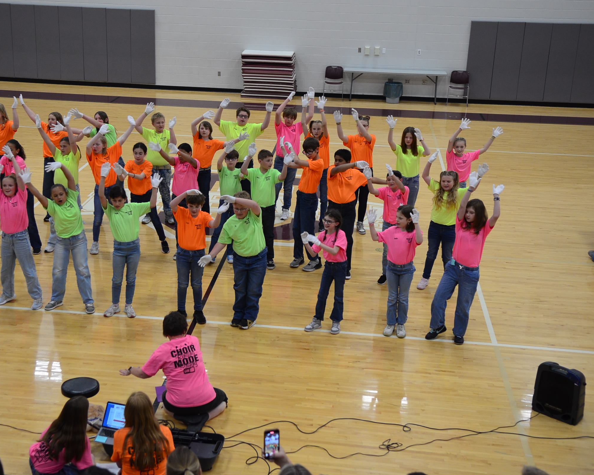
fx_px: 942
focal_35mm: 54
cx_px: 231
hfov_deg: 34.9
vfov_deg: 28.3
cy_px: 235
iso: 720
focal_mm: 31
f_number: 2.8
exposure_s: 1/200
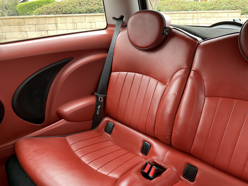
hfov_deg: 61.7
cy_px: 93
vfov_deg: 48.2
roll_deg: +1.1
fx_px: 208
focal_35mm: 29
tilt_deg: -23.2
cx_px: 124
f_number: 1.8
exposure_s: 1/60
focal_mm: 3
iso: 80
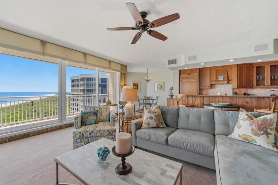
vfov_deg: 81.2
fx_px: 108
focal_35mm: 14
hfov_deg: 104.3
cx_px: 139
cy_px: 92
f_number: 9
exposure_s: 1/15
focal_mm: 14
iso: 250
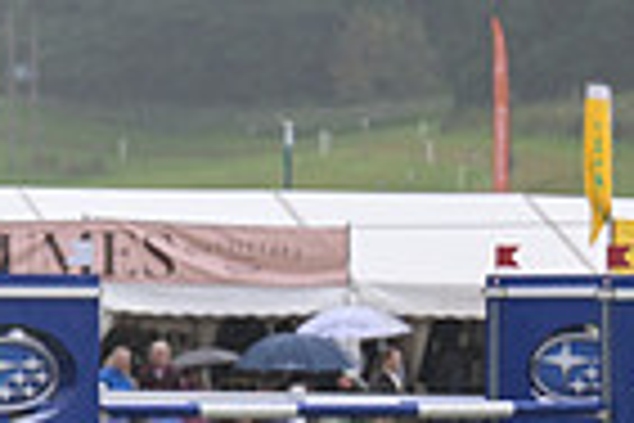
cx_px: -594
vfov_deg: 3.2
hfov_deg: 4.7
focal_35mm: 433
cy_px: 403
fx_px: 7625
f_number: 5.6
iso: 640
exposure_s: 1/800
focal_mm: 105
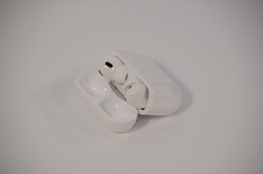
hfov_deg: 4.6
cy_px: 87
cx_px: 132
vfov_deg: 3.0
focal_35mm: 450
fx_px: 3281
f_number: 6.3
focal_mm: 300
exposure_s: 1/200
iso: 1600
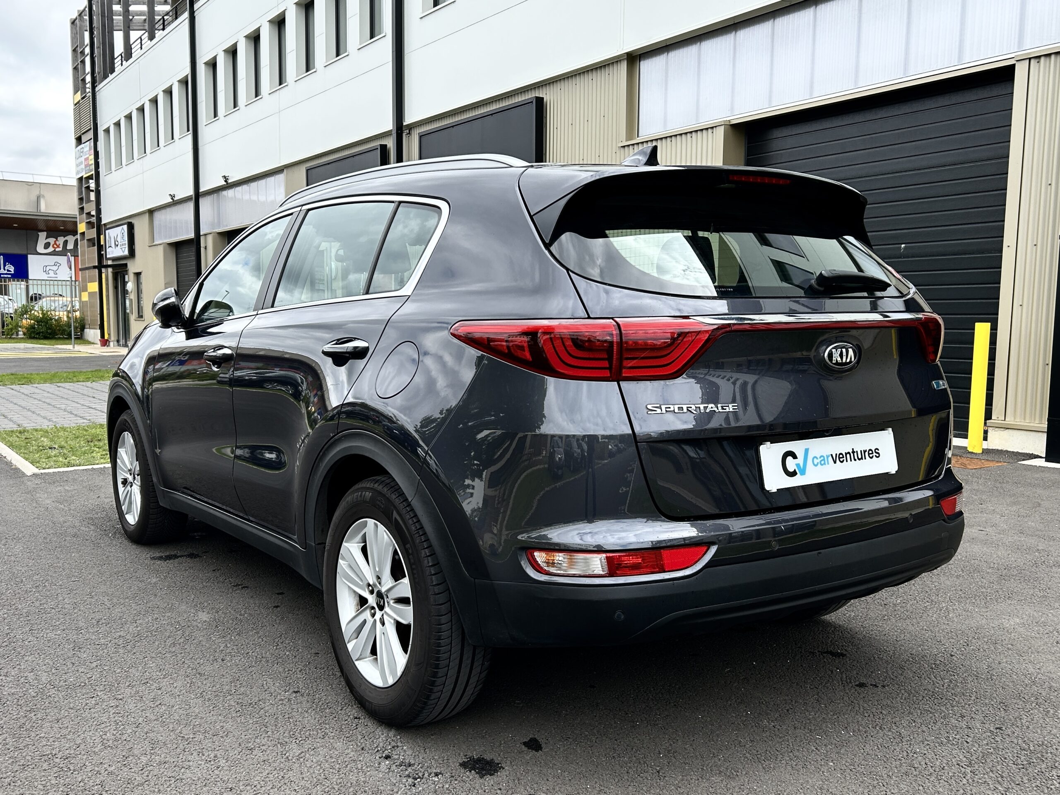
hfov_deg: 67.3
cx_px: 530
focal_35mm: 26
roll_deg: -0.3
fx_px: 796
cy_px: 398
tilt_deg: -7.3
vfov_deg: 53.1
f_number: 1.5
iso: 50
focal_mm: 5.7
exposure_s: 1/1100
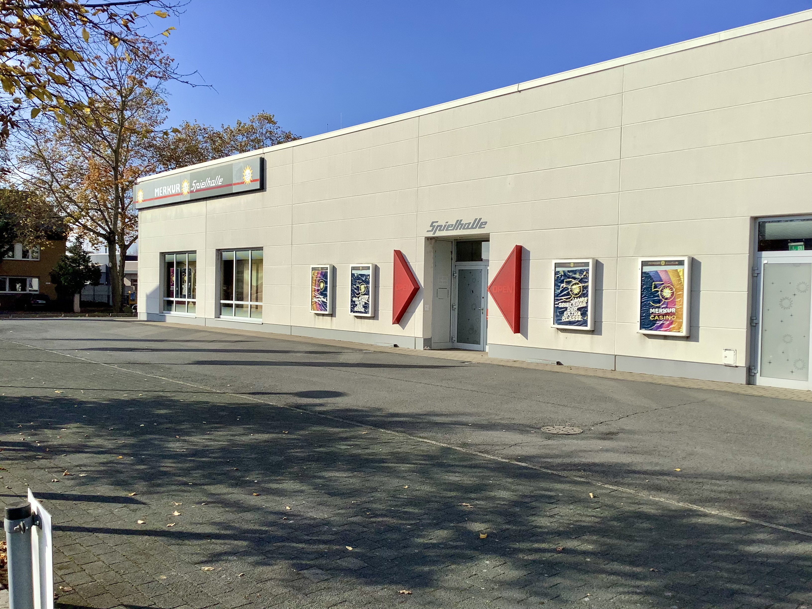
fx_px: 727
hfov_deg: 58.4
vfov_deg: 45.4
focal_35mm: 31
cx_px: 406
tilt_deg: -2.4
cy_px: 304
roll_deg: -1.1
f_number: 2.4
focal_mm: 3.3
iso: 25
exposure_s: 1/2398
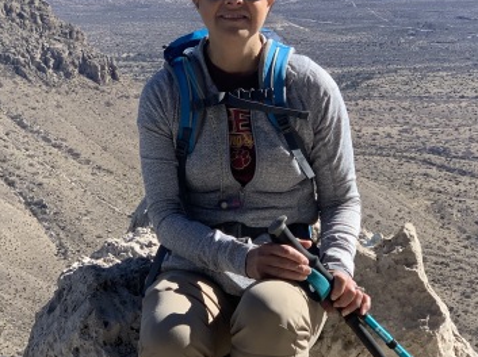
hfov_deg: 16.7
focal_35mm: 118
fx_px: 1628
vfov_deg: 12.5
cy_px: 112
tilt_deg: -7.6
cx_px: 146
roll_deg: +3.2
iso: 16
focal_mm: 6
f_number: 2.4
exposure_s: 1/826
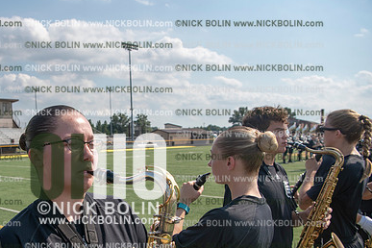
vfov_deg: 36.2
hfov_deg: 51.1
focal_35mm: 36
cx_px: 98
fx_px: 372
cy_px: 179
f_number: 5.6
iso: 200
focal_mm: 24
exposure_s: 1/2000
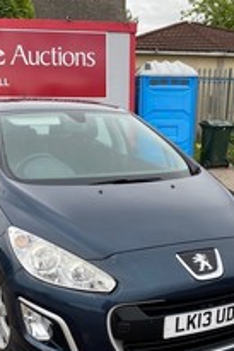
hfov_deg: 29.2
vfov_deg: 42.6
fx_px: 449
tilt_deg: -14.9
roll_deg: -1.5
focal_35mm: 46
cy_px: 211
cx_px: 114
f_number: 1.8
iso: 32
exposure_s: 1/343
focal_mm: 4.25
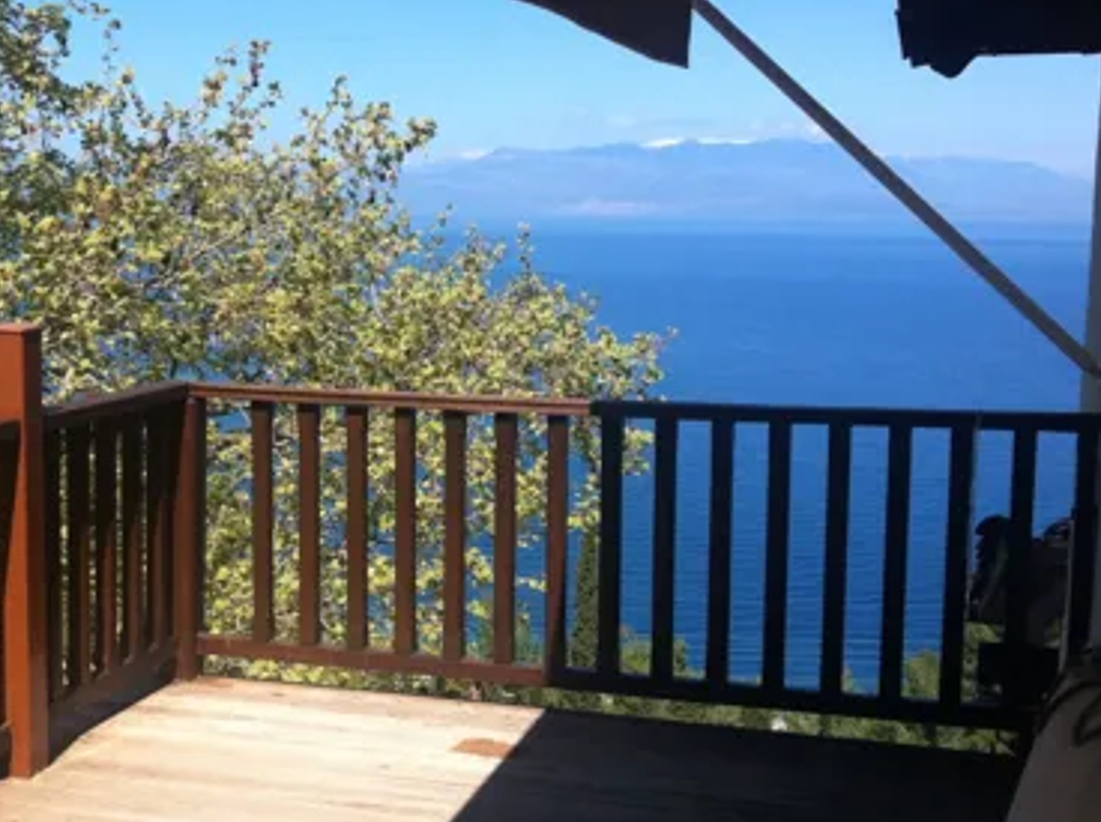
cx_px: 362
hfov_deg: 33.5
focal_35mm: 57
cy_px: 427
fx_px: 1811
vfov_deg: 25.6
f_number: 2.8
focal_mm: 3.85
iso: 80
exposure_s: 1/1117
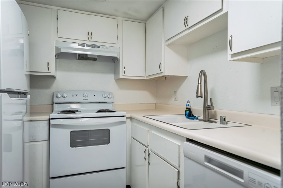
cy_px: 94
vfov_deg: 53.1
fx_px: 189
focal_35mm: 24
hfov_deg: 73.8
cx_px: 142
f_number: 6.3
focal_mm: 24
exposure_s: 1/15
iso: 100
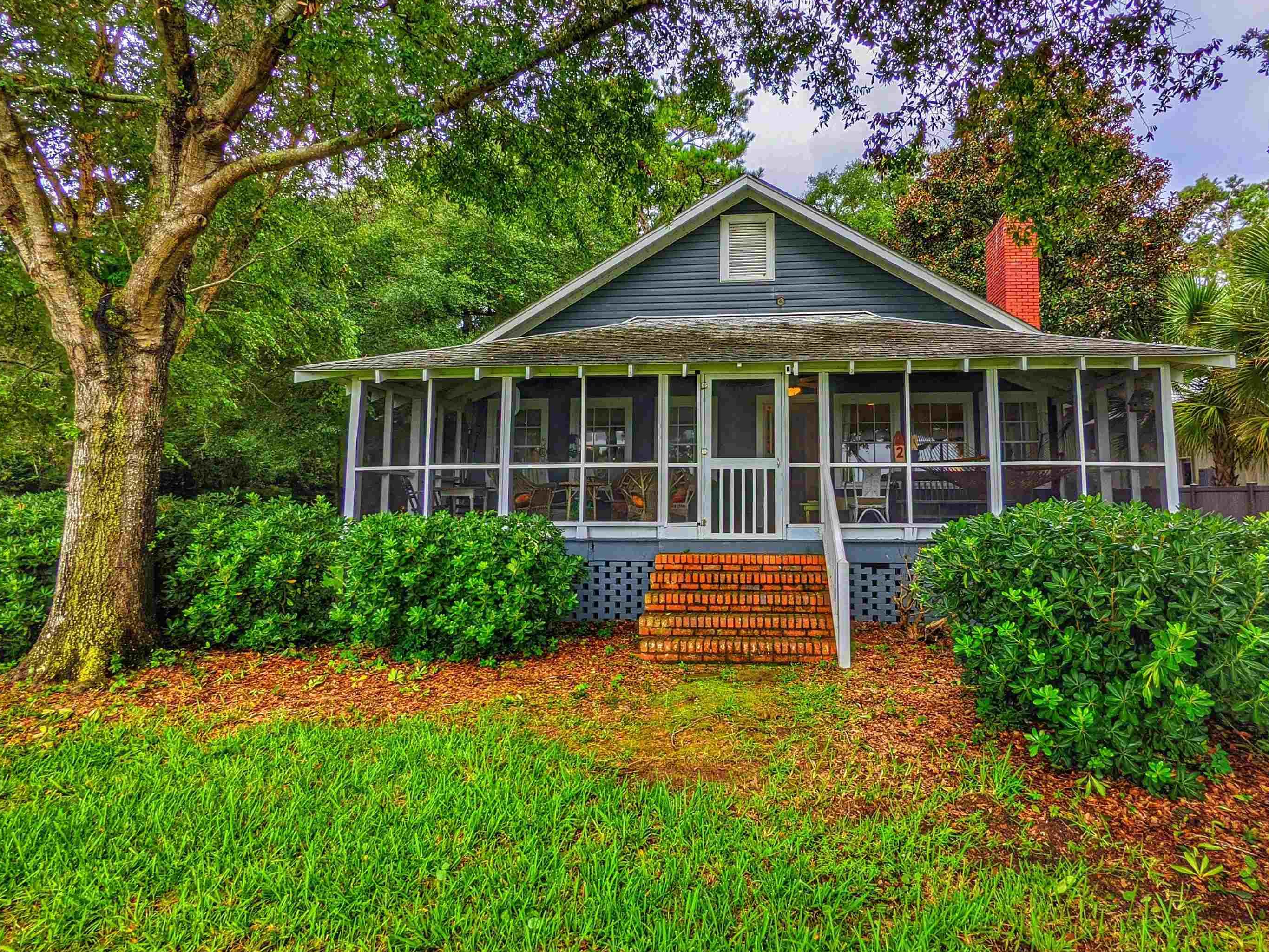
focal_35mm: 18
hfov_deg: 87.4
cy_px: 443
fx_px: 660
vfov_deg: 71.5
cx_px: 710
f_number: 2.2
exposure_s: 1/943
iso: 39
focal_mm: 2.22
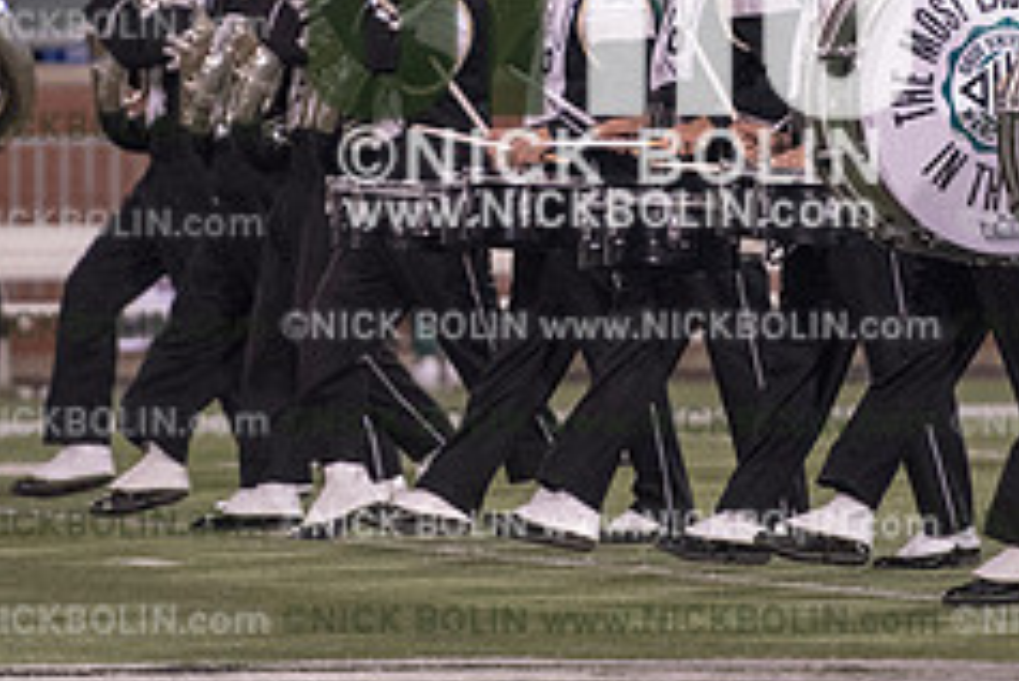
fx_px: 13793
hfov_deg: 4.2
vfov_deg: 2.8
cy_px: 28
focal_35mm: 487
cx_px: 608
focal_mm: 200
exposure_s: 1/1250
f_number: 3.2
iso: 5000
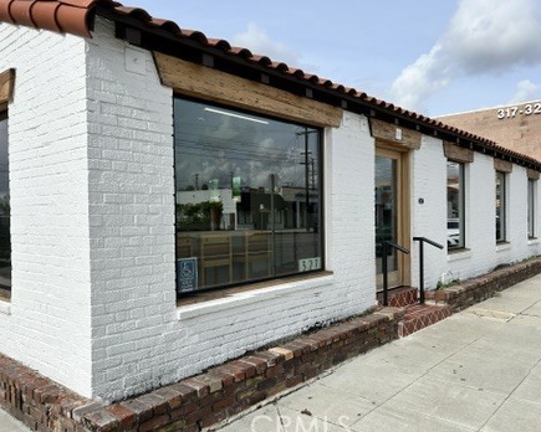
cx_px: 290
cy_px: 221
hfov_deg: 62.1
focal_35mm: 28
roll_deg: +0.7
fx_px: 448
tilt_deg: -1.4
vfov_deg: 51.5
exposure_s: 1/7463
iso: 50
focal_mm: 5.7
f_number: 1.5
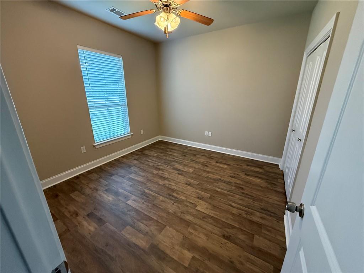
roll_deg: -0.1
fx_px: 147
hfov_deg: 102.1
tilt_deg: -17.7
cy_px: 136
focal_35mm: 14
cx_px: 182
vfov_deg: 85.7
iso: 800
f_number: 2.2
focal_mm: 2.22
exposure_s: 1/120
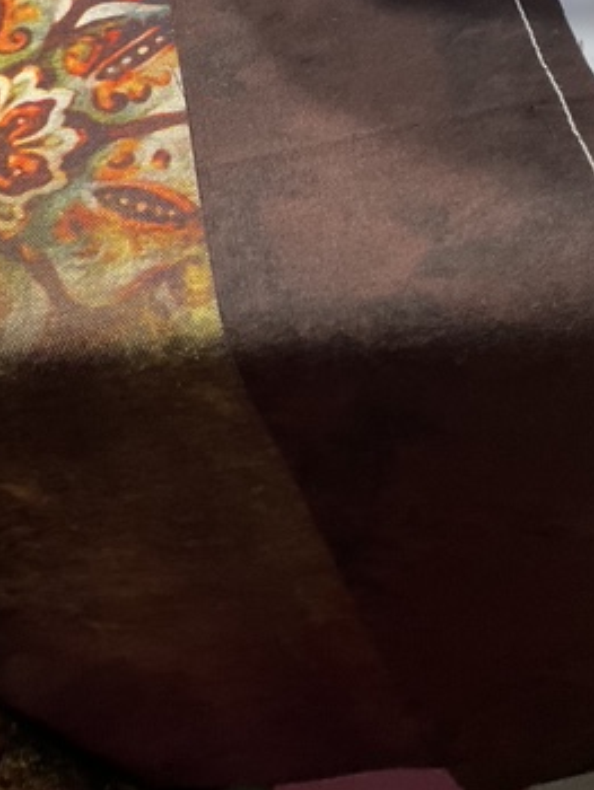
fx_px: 1211
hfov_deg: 27.5
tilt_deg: -45.9
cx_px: 246
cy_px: 126
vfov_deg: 34.7
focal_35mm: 53
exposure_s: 1/40
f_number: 1.8
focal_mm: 3
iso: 200
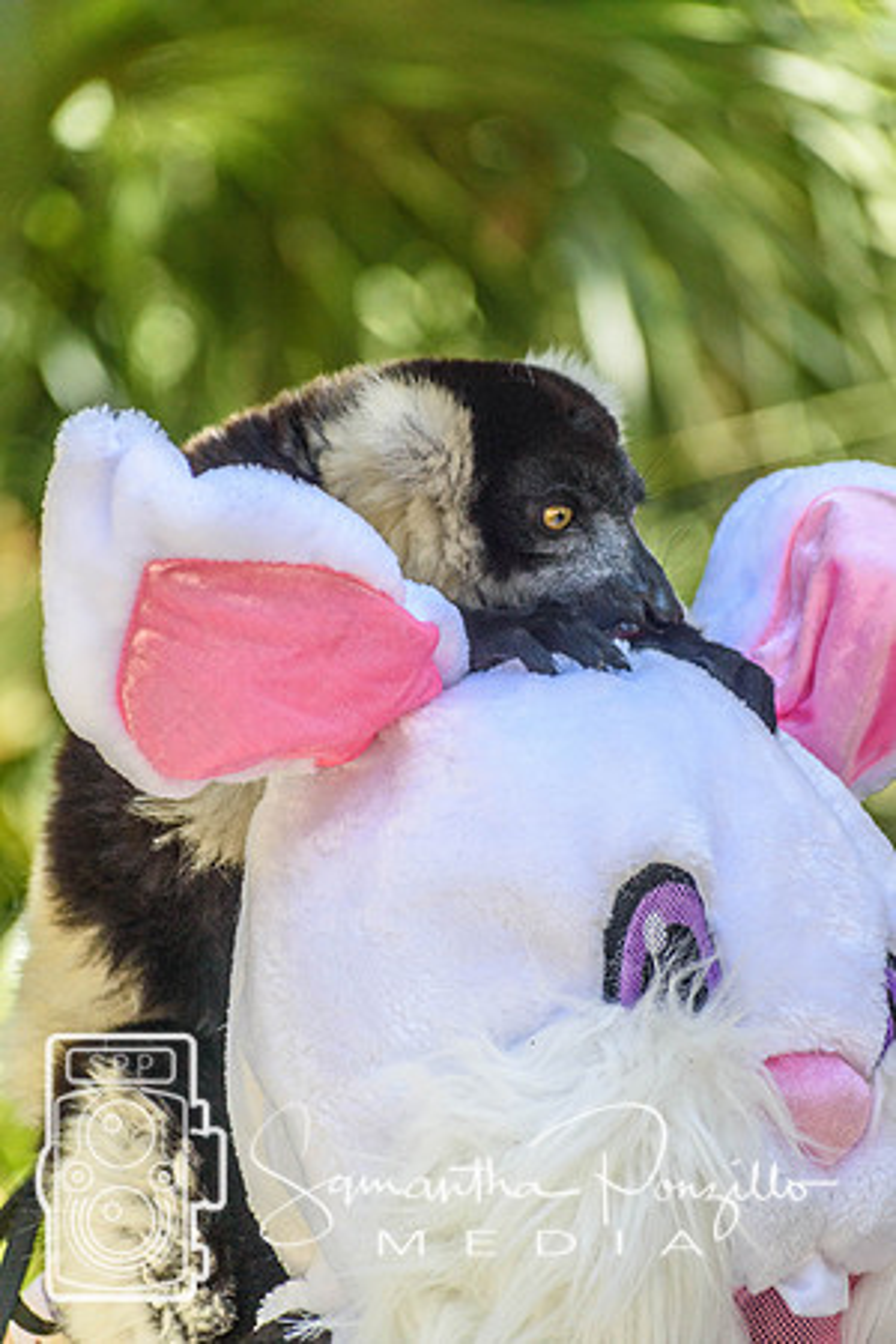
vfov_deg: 7.8
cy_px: 672
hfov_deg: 5.2
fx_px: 9799
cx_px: 448
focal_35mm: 262
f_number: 5
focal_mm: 175
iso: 400
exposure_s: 1/1000
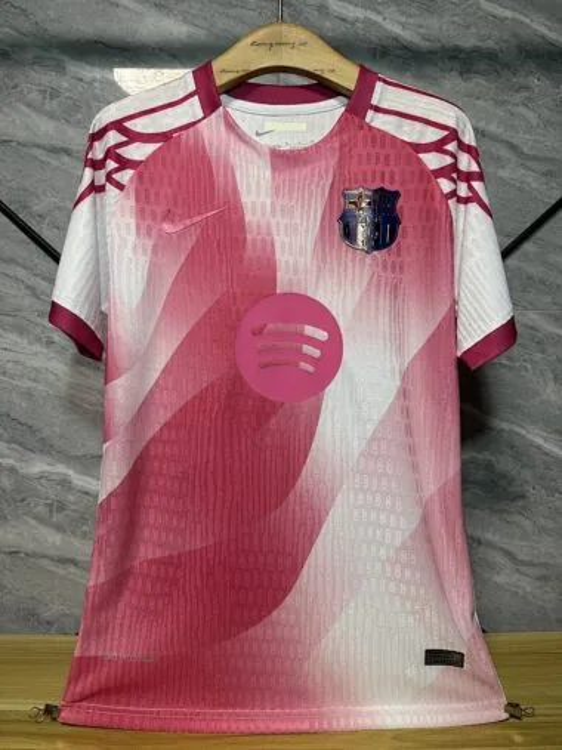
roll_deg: +0.7
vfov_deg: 71.6
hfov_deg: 56.8
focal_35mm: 24
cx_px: 281
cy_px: 375
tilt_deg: -1.2
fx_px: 520
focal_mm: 6.76
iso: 125
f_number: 1.78
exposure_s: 1/100
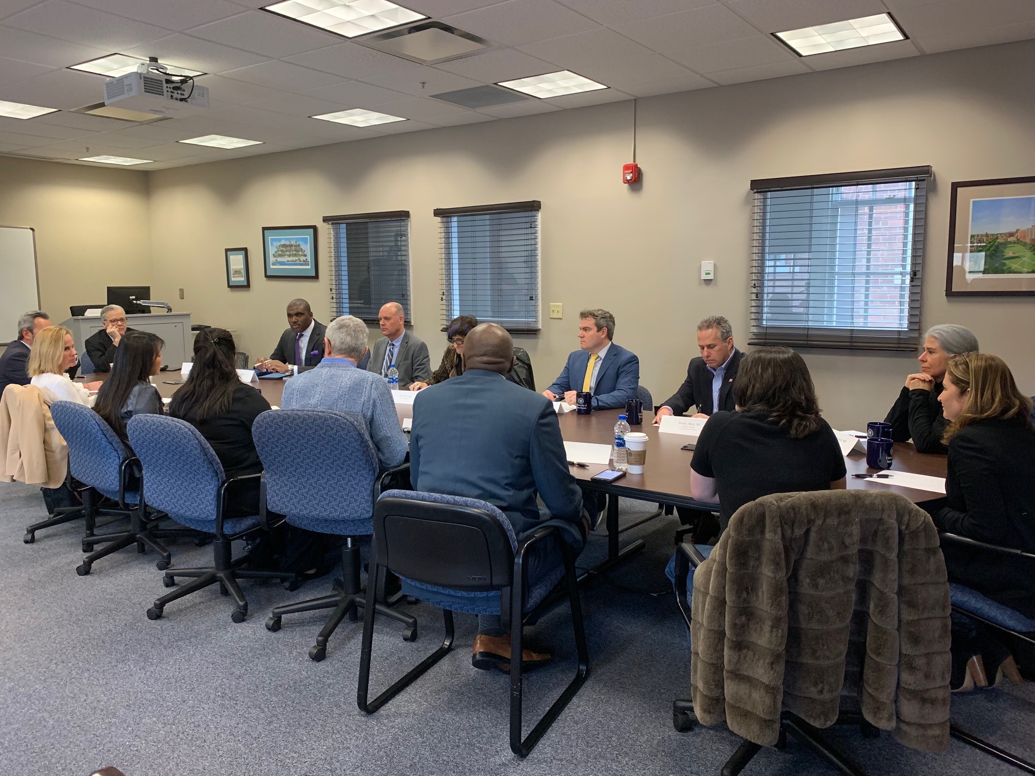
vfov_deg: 53.1
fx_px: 777
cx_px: 518
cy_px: 388
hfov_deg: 67.3
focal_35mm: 26
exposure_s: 1/60
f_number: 1.8
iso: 320
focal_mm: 4.25
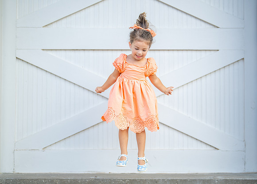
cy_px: 104
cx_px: 129
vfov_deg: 23.9
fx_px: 433
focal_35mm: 59
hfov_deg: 33.0
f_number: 1.2
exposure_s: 1/800
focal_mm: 50
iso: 160
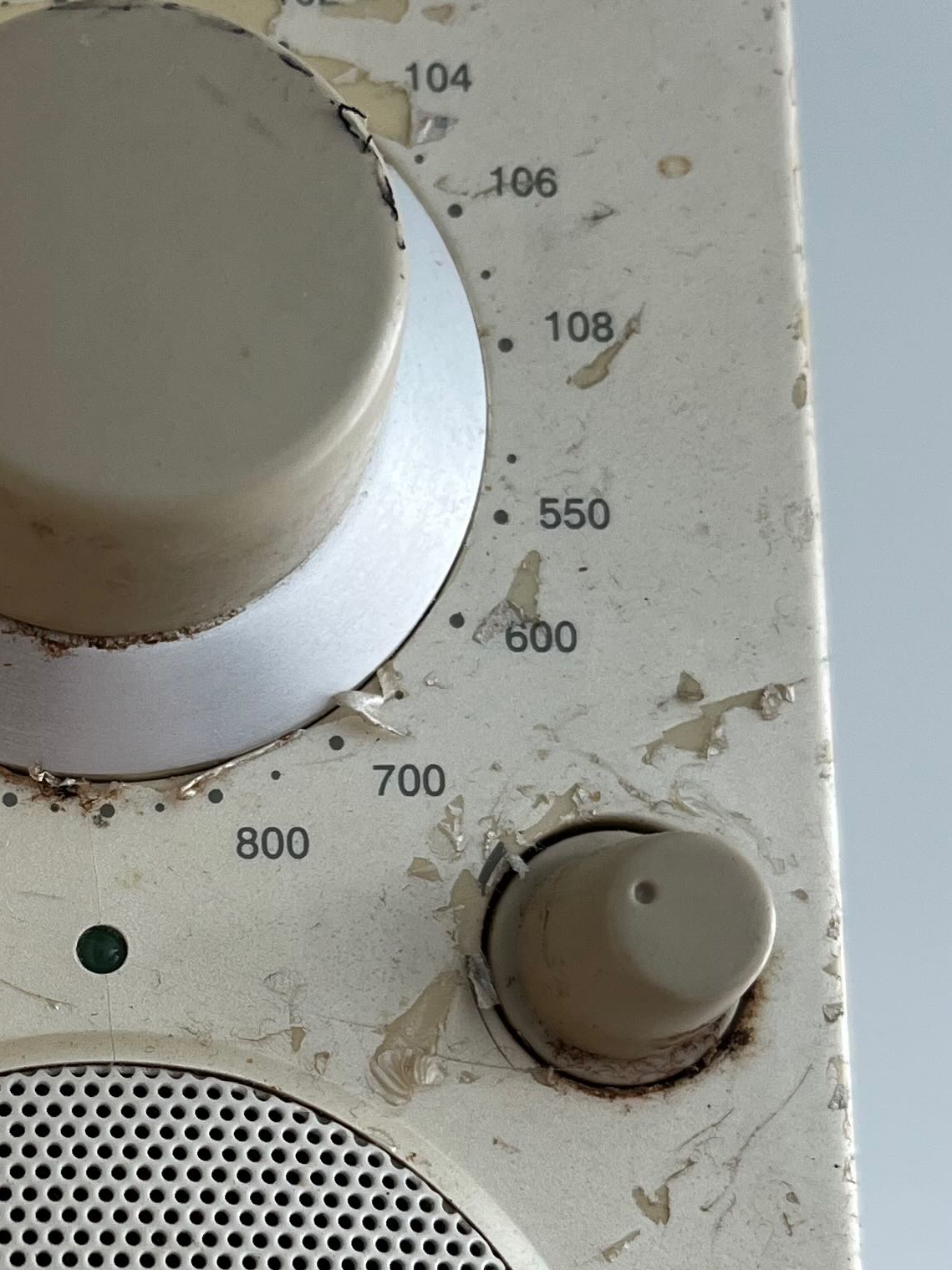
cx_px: 18
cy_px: 963
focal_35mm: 69
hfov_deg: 20.7
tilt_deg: +10.2
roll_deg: +0.4
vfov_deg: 27.7
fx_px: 2531
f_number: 1.6
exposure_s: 1/121
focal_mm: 5.1
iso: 125
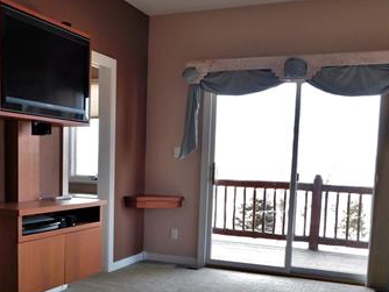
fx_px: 495
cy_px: 226
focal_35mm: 44
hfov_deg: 42.7
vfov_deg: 32.2
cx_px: 155
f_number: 3
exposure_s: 1/50
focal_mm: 4
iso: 125
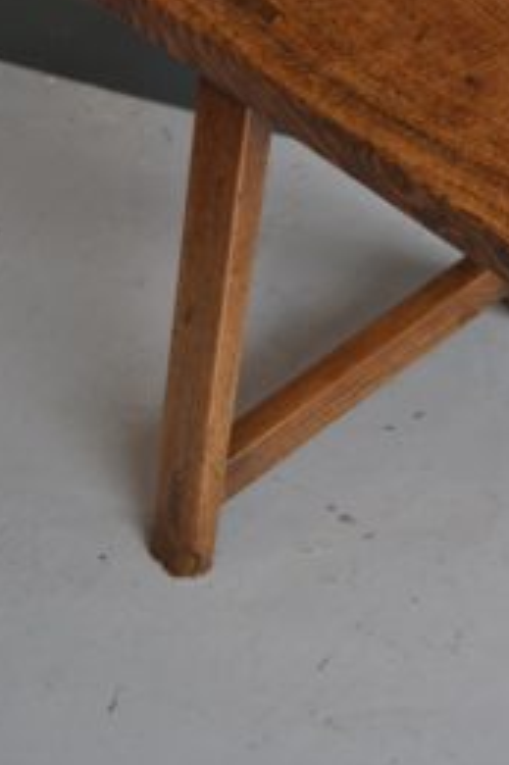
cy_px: 218
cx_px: 421
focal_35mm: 99
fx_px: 2102
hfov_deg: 13.7
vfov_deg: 20.5
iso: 560
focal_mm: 38
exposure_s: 1/60
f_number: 5
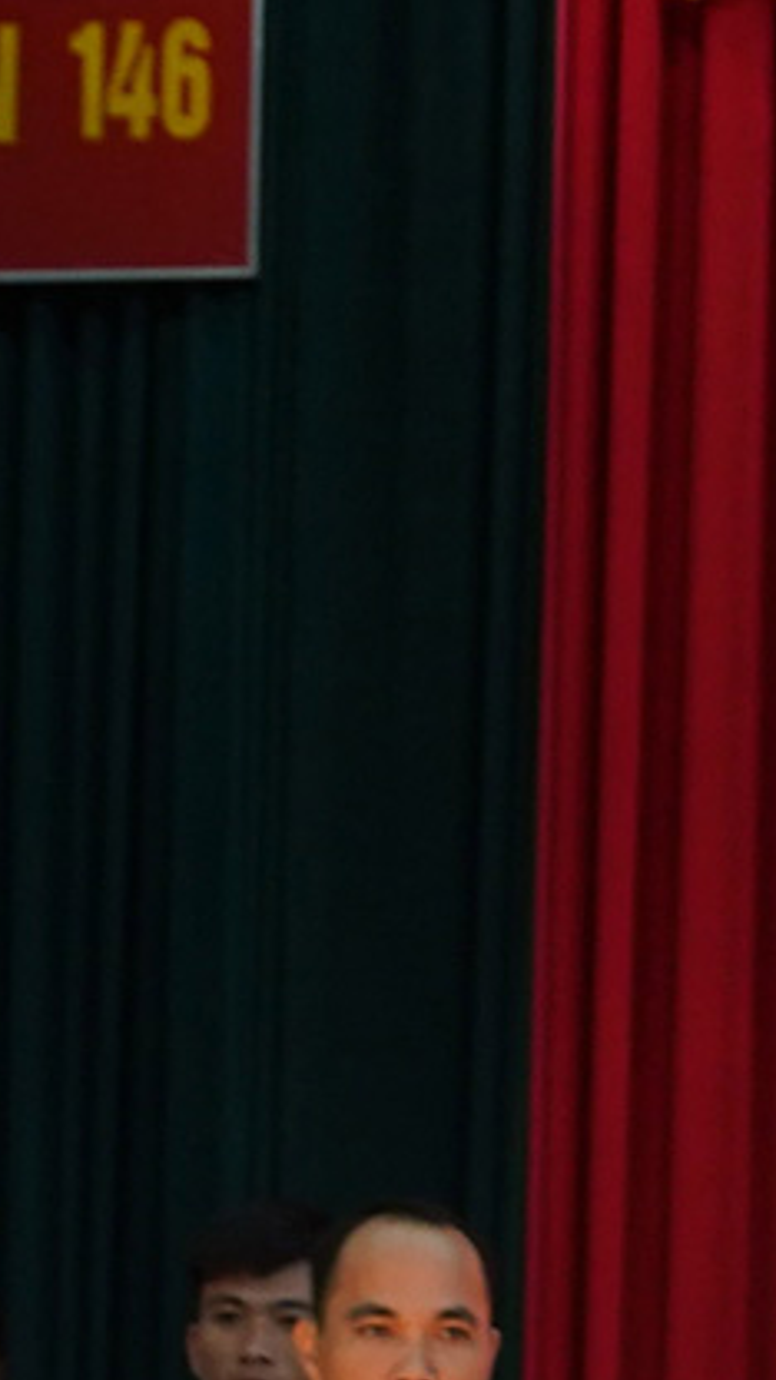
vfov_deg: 12.8
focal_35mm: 166
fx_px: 6072
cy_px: 1455
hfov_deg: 7.1
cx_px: 1459
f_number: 2.8
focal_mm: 22
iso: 800
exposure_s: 1/60
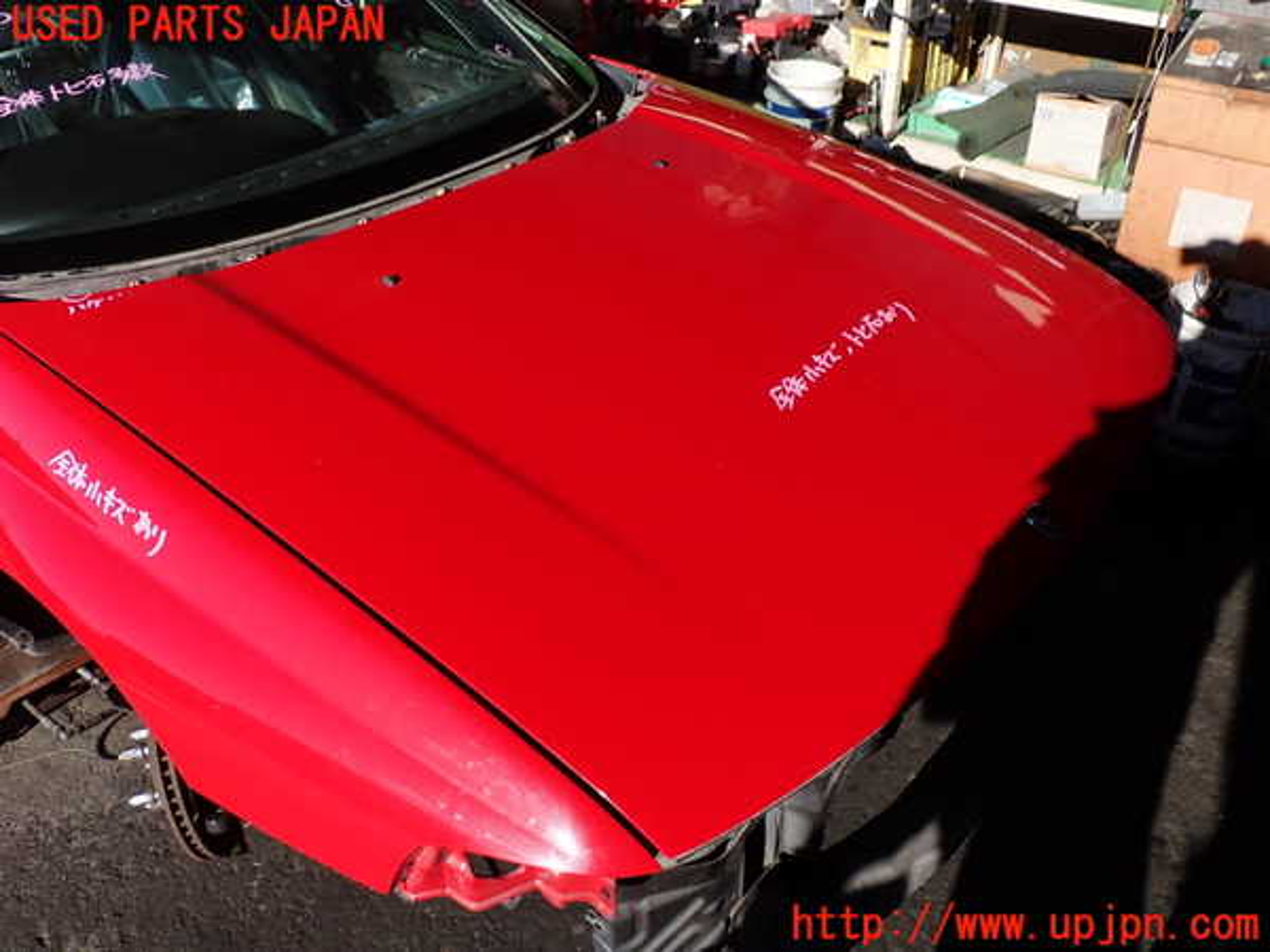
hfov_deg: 60.0
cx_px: 635
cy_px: 476
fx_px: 1101
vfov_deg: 46.8
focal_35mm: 30
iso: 100
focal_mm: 5.4
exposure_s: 1/125
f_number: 9
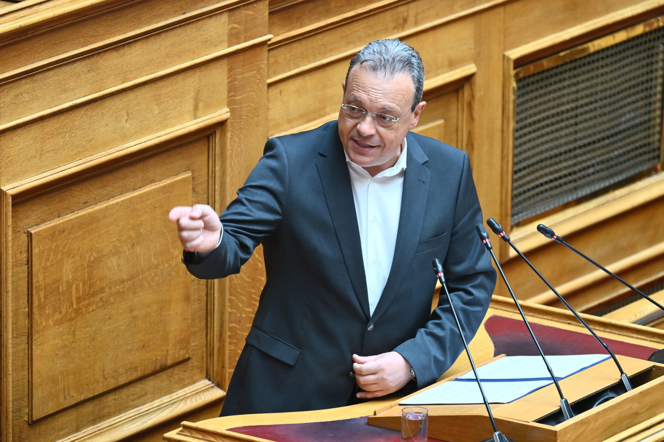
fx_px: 6086
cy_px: 221
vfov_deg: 4.2
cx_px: 332
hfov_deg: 6.2
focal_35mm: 330
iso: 2200
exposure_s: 1/231
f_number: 6
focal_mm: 330
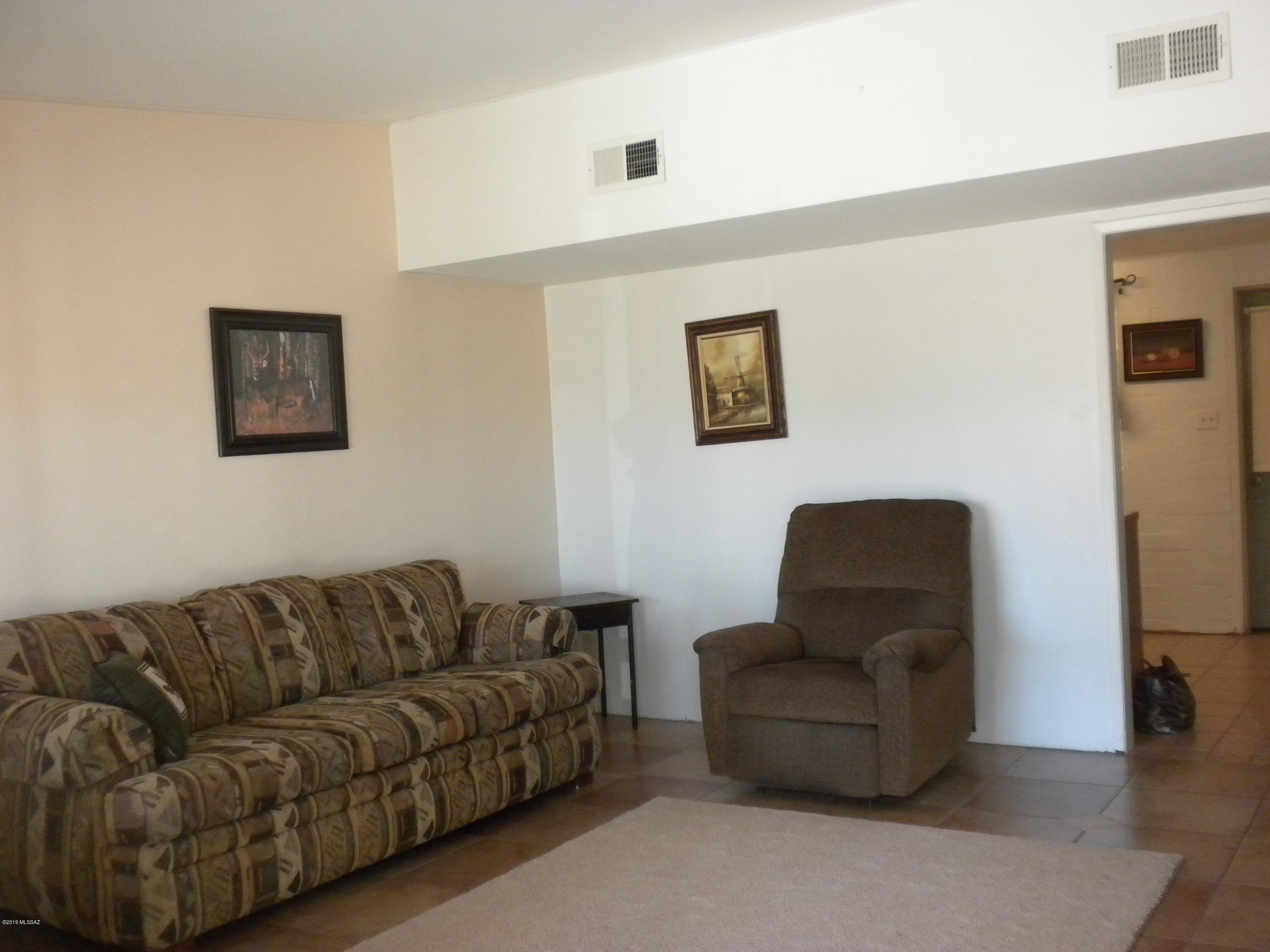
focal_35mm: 37
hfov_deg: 50.1
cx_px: 635
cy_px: 476
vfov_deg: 38.7
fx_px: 1357
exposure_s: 1/46.5
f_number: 3.5
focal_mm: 6.6
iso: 395
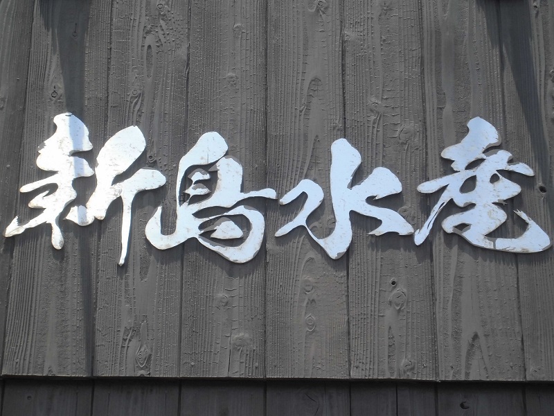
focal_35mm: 87
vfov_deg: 17.0
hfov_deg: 22.5
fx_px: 1392
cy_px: 208
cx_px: 277
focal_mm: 15.4
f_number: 4.9
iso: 100
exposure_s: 1/400
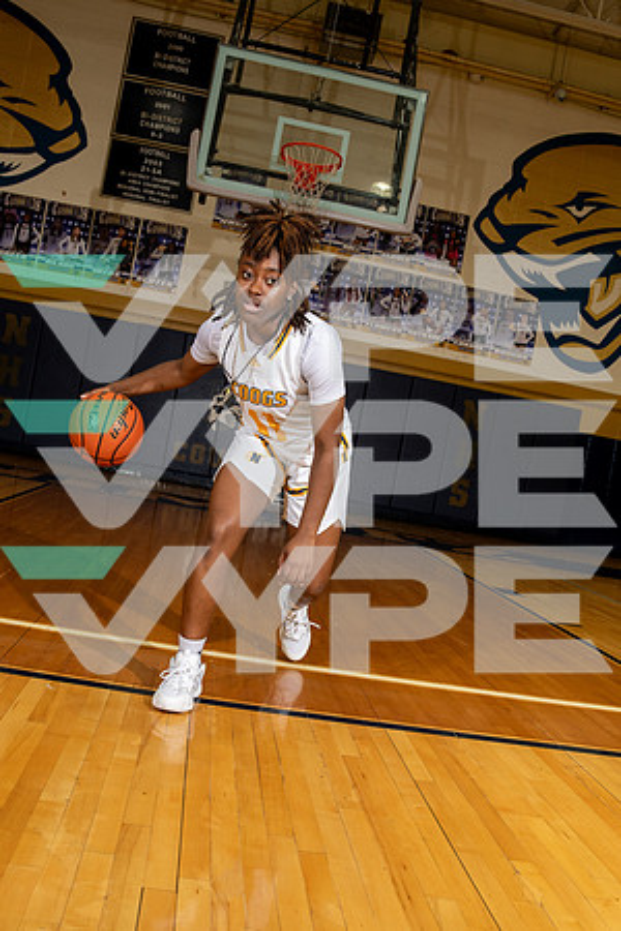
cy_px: 466
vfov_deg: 58.7
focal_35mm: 32
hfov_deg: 41.1
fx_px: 828
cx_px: 310
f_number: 5.6
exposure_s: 1/250
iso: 800
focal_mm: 32
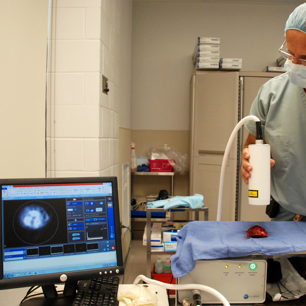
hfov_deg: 46.9
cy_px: 155
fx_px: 350
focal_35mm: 35
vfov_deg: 47.2
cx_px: 184
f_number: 3.5
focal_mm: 18
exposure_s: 1/160
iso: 1250
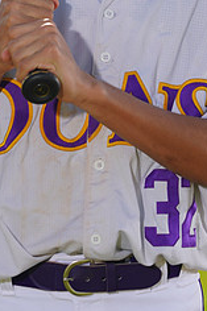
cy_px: -50
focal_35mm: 701
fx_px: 6055
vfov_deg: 2.9
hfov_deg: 2.0
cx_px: 110
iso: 100
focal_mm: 285
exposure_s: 1/250
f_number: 9
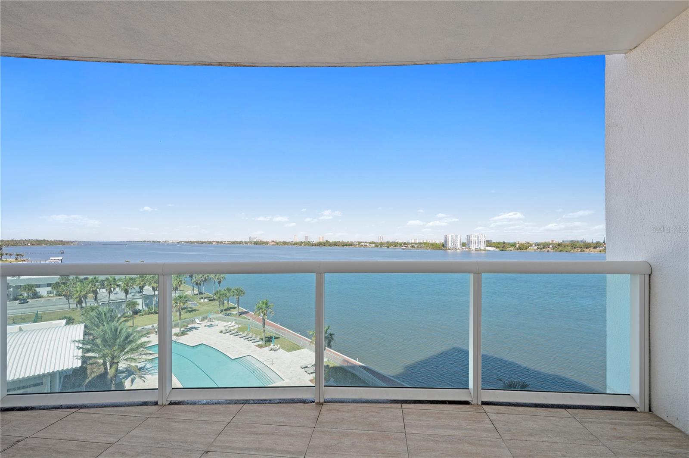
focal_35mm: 16
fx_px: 306
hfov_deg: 96.8
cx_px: 344
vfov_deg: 73.6
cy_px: 229
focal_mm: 16
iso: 100
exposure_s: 1/25
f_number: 11
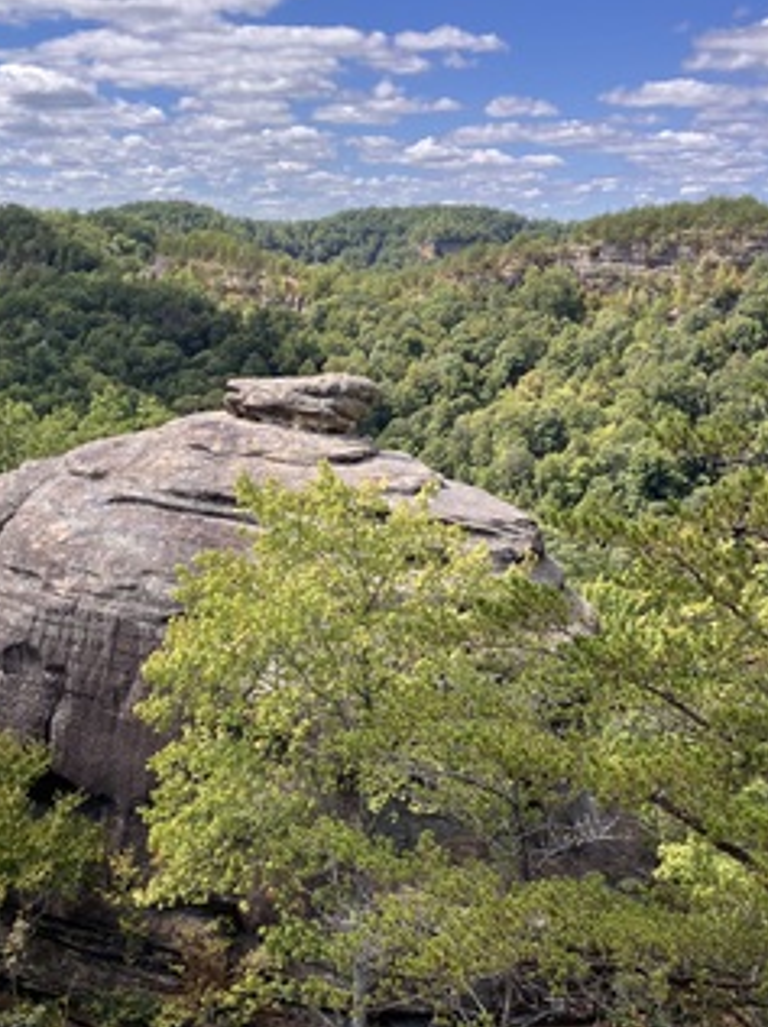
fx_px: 1364
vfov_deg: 40.9
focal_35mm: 46
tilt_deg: -15.1
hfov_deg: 31.3
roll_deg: -0.4
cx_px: 275
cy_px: 654
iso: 32
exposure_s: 1/1156
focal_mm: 3.99
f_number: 1.8
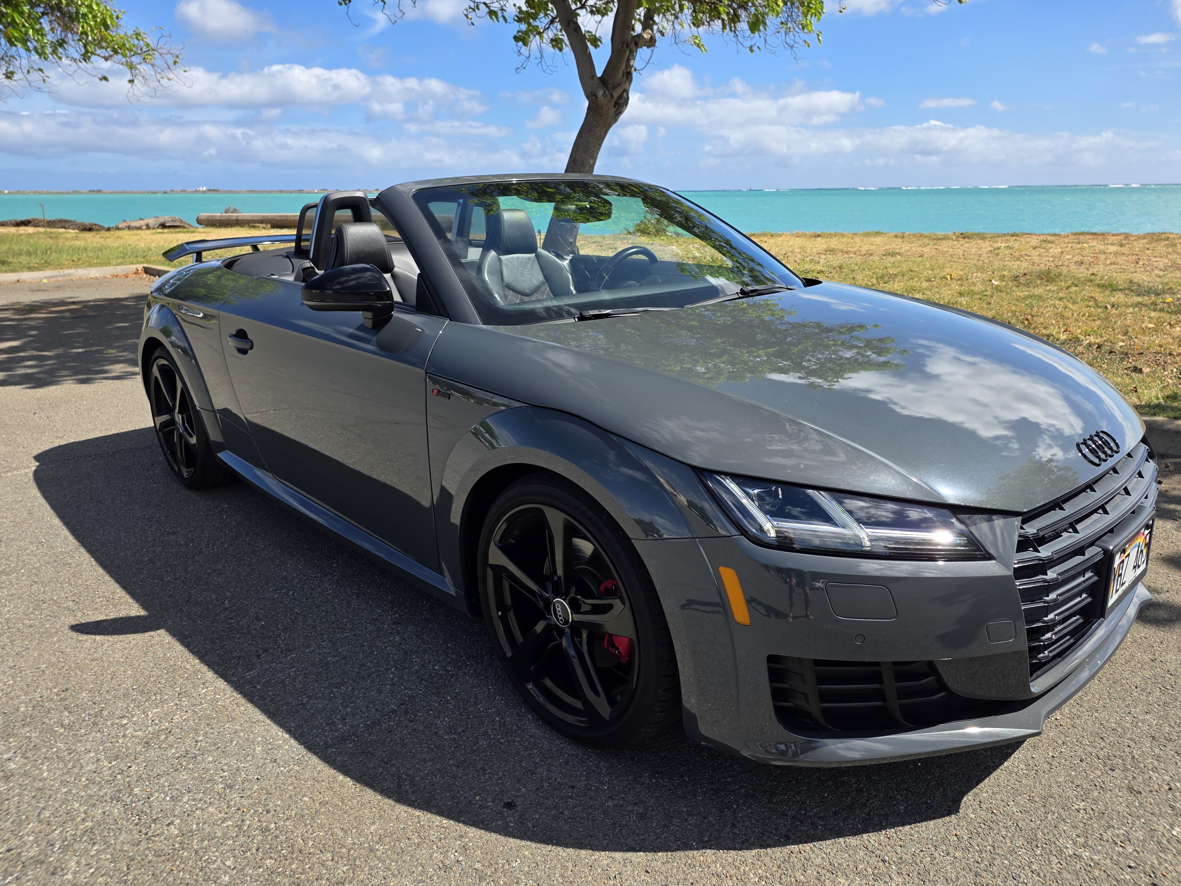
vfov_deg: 56.8
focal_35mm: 24
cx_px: 612
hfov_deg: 71.6
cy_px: 444
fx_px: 819
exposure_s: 1/3972
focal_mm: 6.25
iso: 80
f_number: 1.7
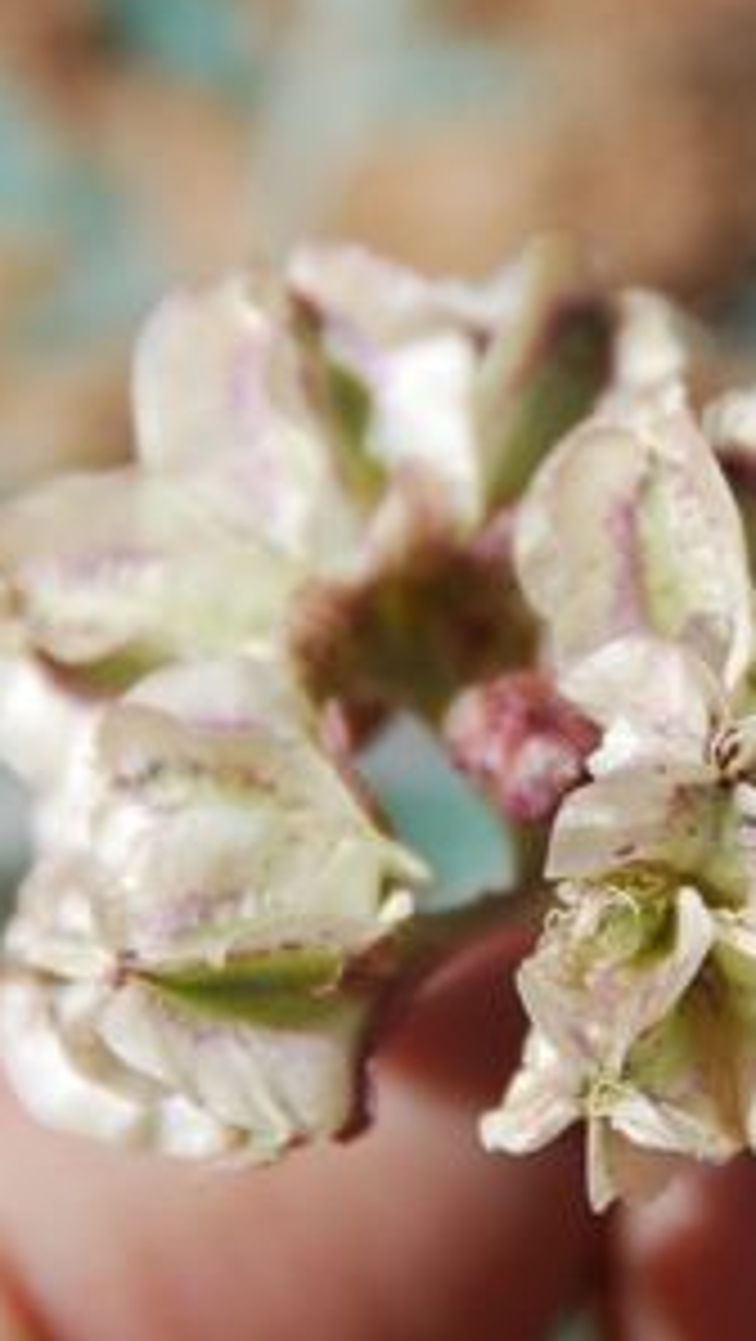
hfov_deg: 1.8
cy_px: 724
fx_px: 24050
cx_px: 630
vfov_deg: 3.2
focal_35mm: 676
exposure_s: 1/1000
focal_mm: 200
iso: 200
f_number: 5.6
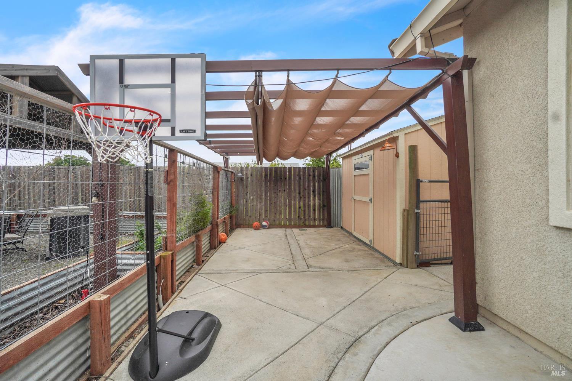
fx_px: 238
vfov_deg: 77.3
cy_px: 190
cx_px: 286
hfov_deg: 100.4
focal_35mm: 15
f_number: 8
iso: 200
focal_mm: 10
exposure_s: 1/500
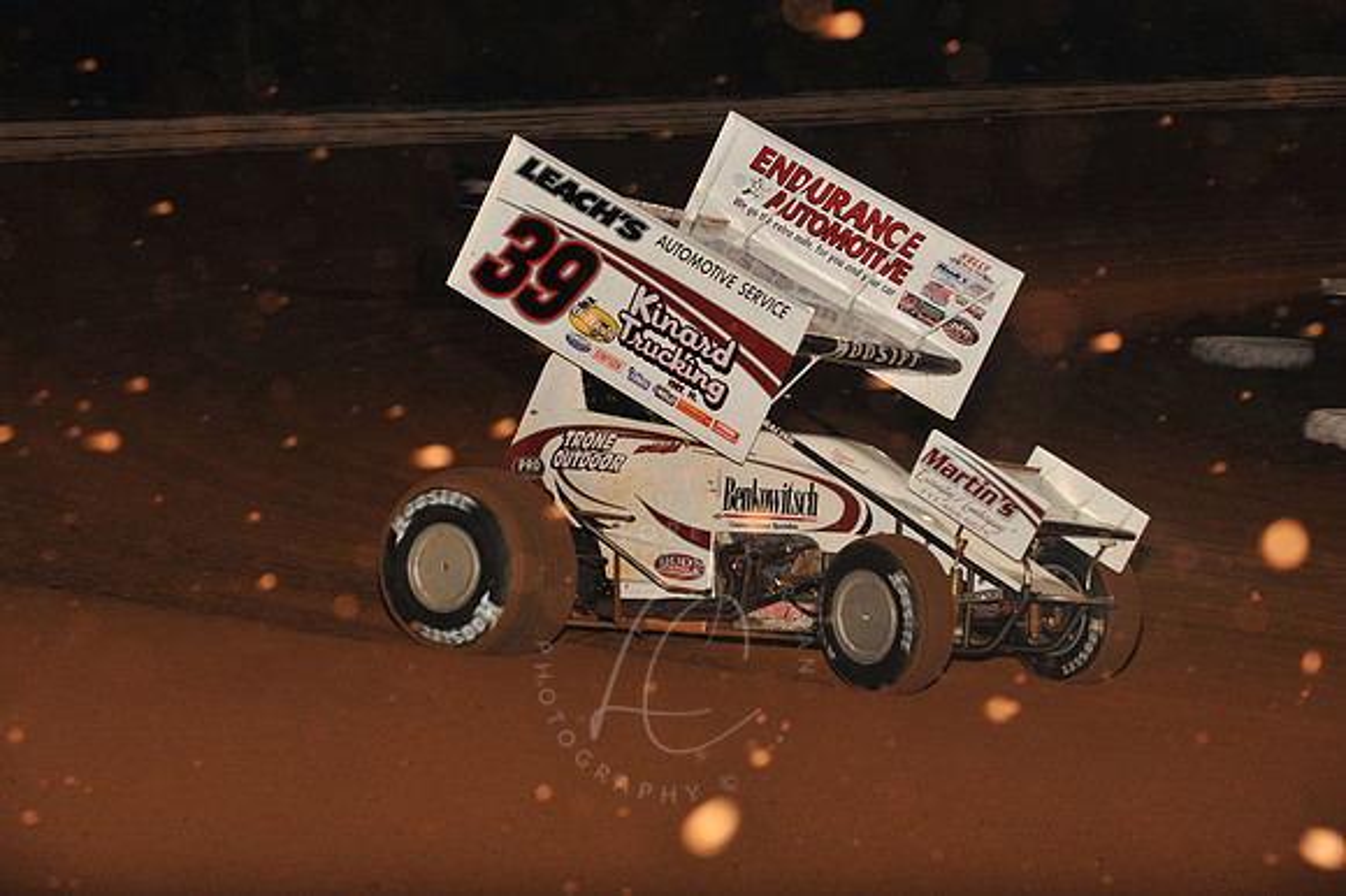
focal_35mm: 120
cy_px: 448
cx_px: 673
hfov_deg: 17.1
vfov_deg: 11.4
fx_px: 4484
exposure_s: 1/320
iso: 1250
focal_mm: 120
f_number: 7.1
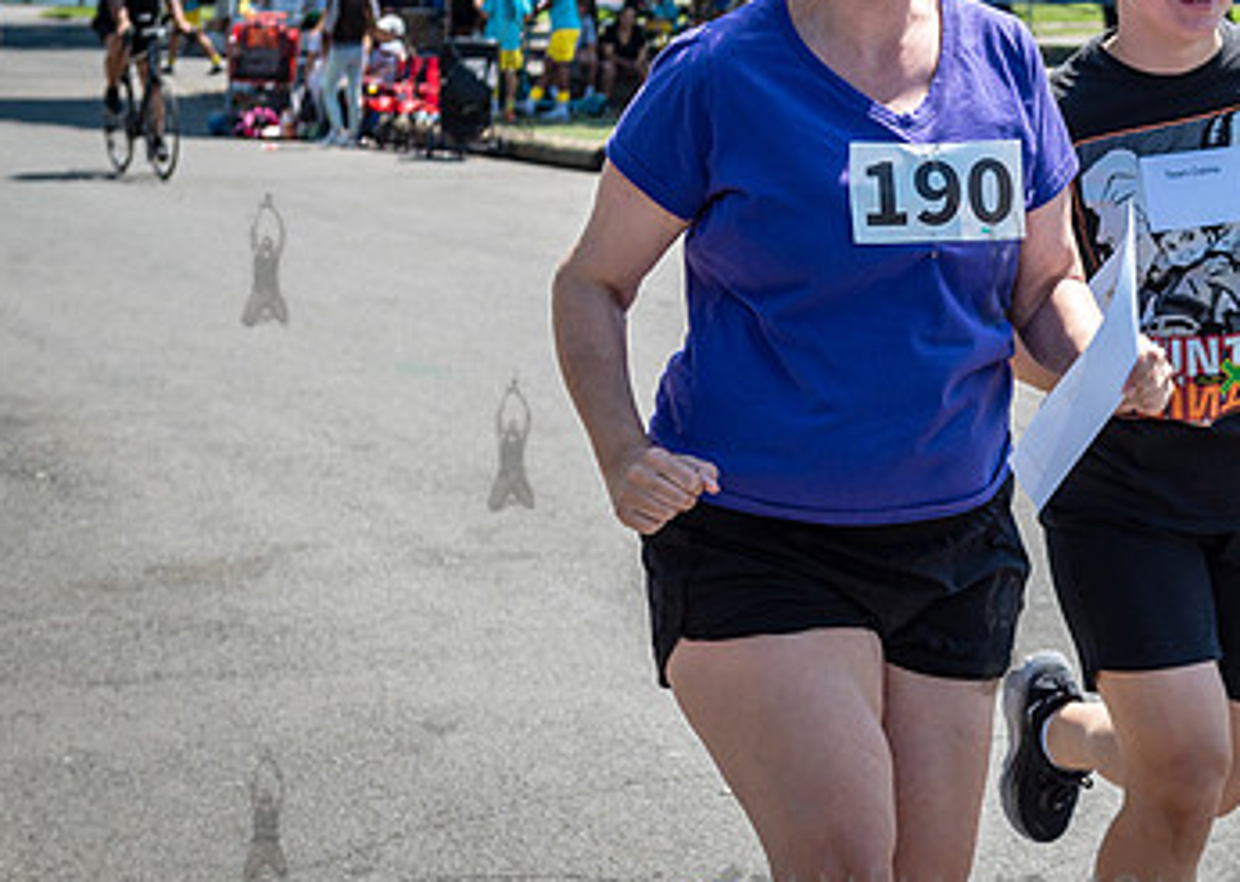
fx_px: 3446
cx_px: 1042
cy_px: 284
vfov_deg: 14.6
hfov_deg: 20.1
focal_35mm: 98
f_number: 4
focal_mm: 45
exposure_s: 1/1250
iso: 200
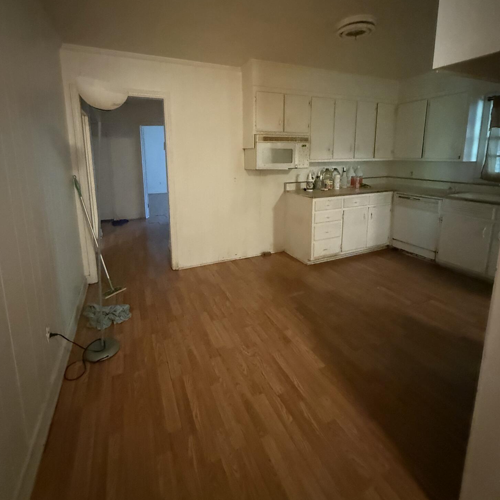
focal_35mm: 17
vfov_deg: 83.1
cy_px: 203
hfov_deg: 84.0
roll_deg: +0.0
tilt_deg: -8.5
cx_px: 247
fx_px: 278
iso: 1600
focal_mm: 2.22
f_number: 2.2
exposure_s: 1/30
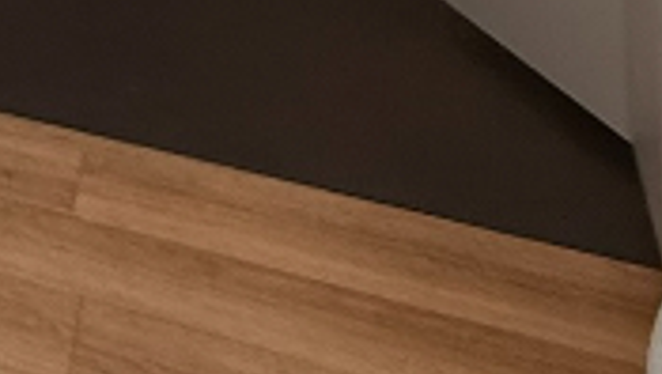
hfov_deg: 17.5
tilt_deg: +0.4
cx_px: -662
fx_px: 1529
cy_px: -699
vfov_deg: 10.5
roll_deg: +1.9
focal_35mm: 87
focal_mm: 2.22
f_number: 2.2
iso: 160
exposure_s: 1/100
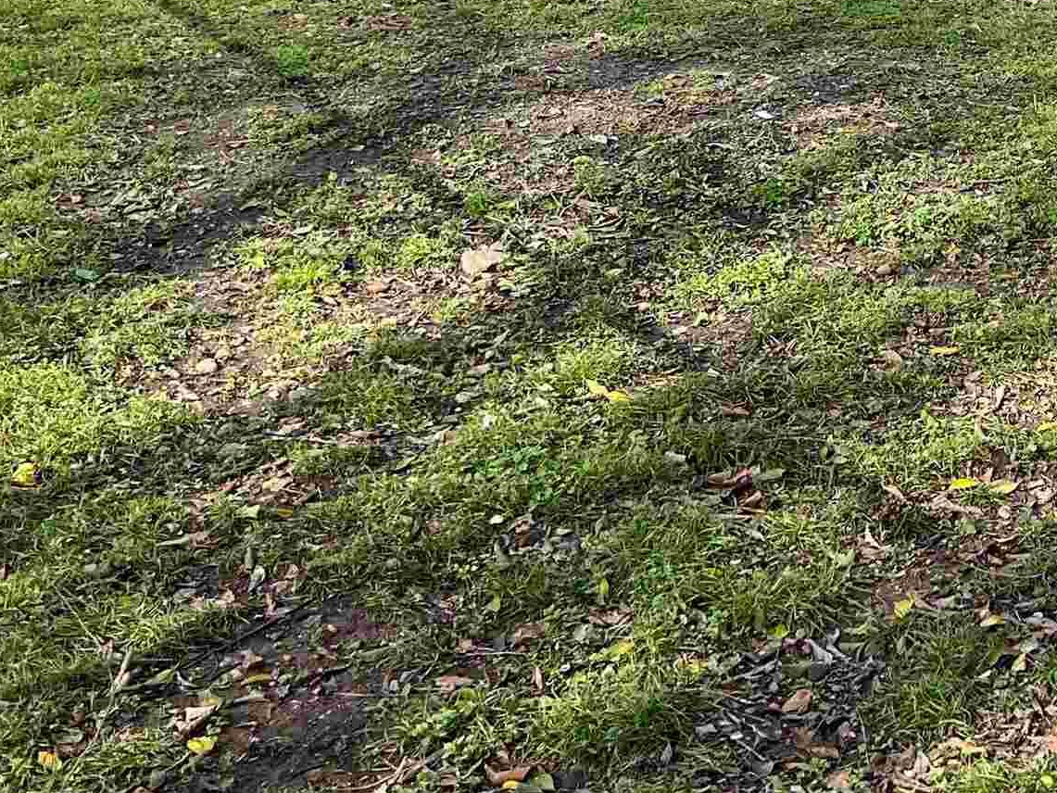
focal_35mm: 70
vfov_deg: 19.9
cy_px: -132
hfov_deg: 26.4
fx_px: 2138
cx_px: 1034
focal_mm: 5.7
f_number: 1.5
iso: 50
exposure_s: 1/1000
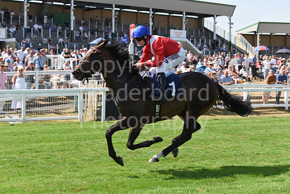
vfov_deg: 19.5
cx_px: 145
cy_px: 97
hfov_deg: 28.8
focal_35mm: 70
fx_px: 564
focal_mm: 70
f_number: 5.6
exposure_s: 1/1600
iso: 400
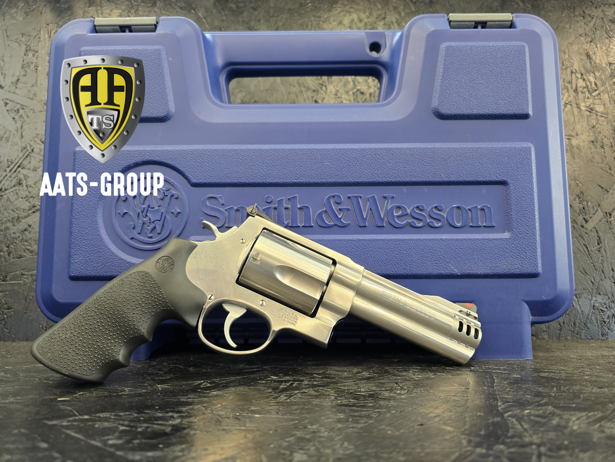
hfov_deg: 73.9
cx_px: 308
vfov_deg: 58.9
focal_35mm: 23
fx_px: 409
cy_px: 231
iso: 400
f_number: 1.7
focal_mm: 6.3
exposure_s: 1/101
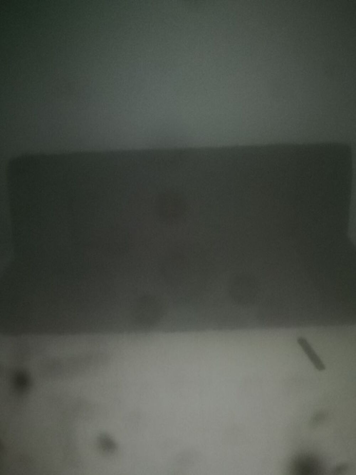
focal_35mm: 26
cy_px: 238
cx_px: 178
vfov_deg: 67.3
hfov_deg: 53.1
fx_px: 356
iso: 2000
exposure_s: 1/12.5
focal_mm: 3.46
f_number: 2.2
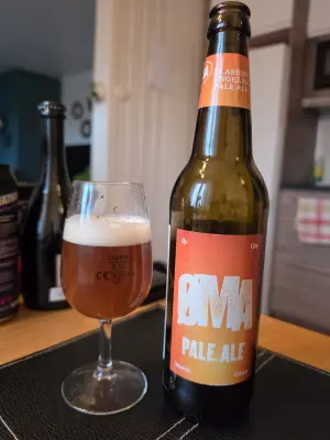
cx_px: 165
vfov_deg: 73.9
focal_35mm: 23
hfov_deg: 58.9
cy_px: 220
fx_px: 292
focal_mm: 6.5
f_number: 1.4
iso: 500
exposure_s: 1/100
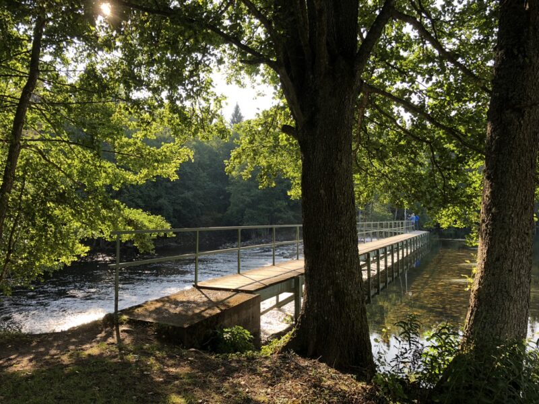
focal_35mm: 28
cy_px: 202
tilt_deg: +3.6
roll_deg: -1.2
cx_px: 270
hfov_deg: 63.4
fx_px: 436
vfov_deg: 49.7
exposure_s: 1/147
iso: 20
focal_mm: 3.99
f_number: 1.8
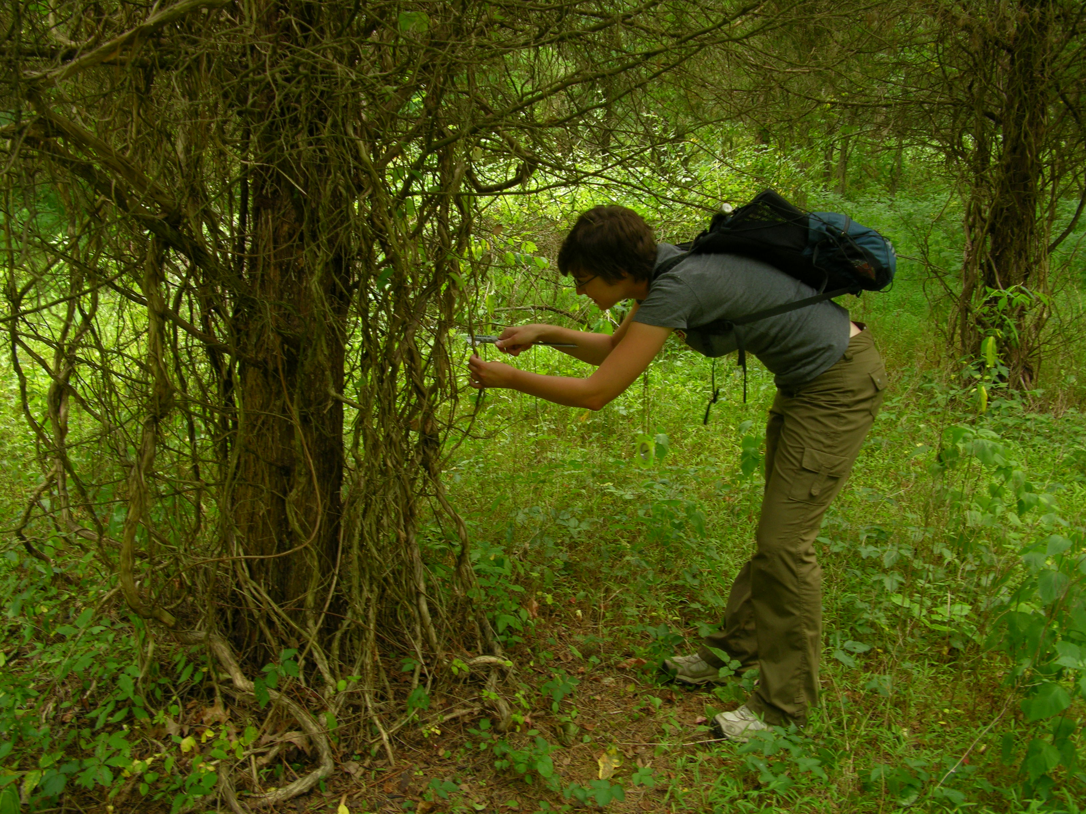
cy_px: 407
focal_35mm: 35
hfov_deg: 52.6
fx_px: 1098
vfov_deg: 40.7
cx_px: 543
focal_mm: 8.9
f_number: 3.2
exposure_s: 1/25
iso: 78
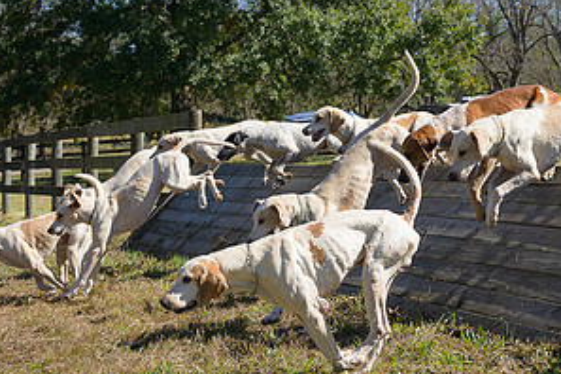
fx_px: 1247
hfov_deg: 24.8
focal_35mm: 80
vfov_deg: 16.9
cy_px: 73
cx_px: 480
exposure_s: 1/800
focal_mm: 41
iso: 200
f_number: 5.6
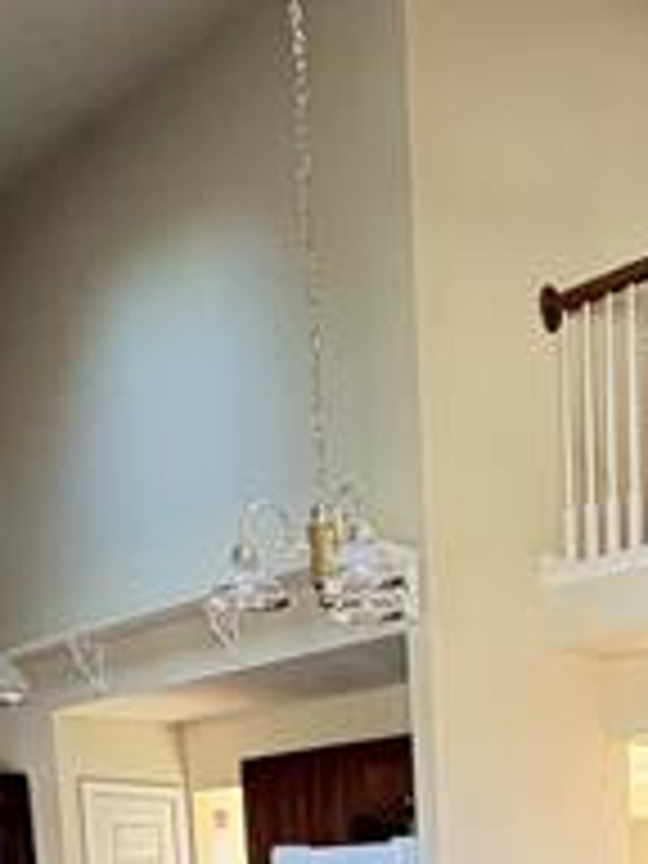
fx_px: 1398
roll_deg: +0.4
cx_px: 670
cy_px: 1152
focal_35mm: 56
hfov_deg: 24.7
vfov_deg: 27.9
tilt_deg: -8.1
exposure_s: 1/60
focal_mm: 2.22
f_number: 2.2
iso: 640
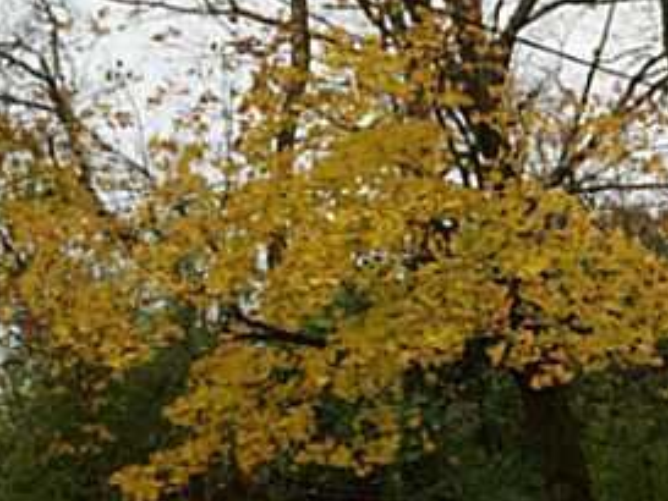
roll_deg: +2.1
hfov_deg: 21.8
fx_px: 1641
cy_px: 415
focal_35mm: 85
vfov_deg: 17.2
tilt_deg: +1.3
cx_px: 737
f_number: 2.2
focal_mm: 4.15
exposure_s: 1/477
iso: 32
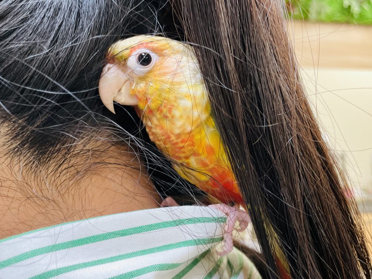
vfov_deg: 46.8
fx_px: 322
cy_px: 143
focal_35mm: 30
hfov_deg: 59.9
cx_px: 199
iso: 125
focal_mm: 4.2
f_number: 1.6
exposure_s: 1/108
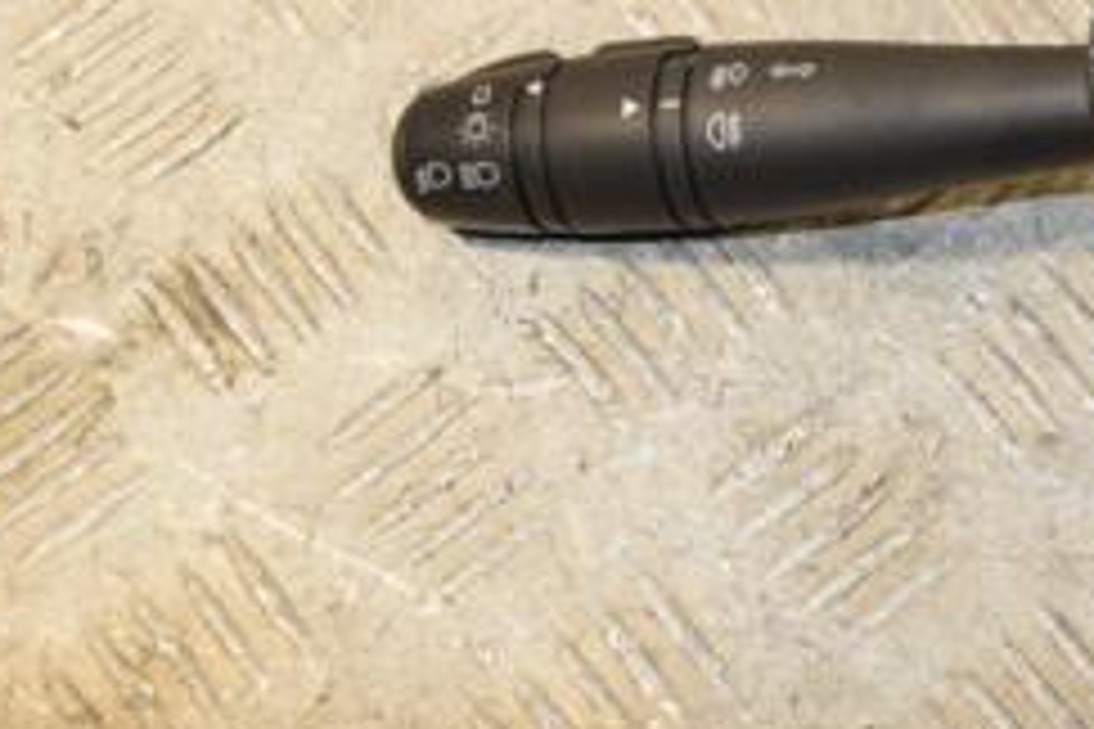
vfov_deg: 12.1
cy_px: -144
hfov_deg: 17.8
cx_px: 1216
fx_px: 3373
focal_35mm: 111
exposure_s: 1/200
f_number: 7.1
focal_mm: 30
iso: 800
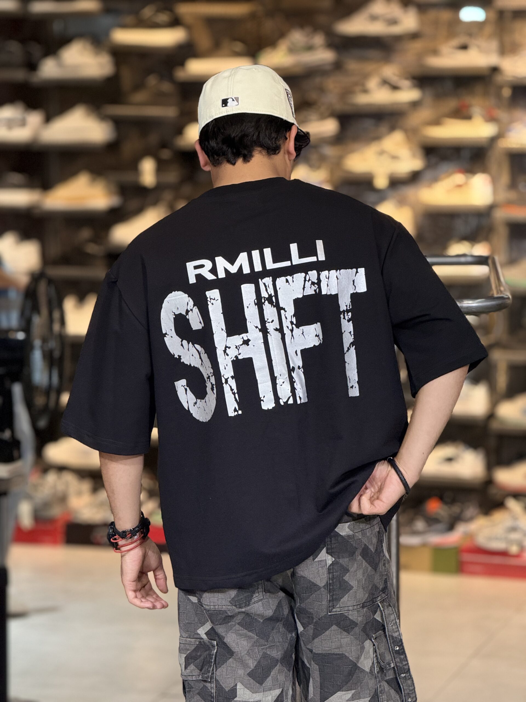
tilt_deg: -4.6
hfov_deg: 12.3
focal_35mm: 120
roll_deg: -0.5
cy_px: 351
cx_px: 263
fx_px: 2431
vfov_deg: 16.4
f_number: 2.8
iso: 250
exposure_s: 1/100
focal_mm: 15.66
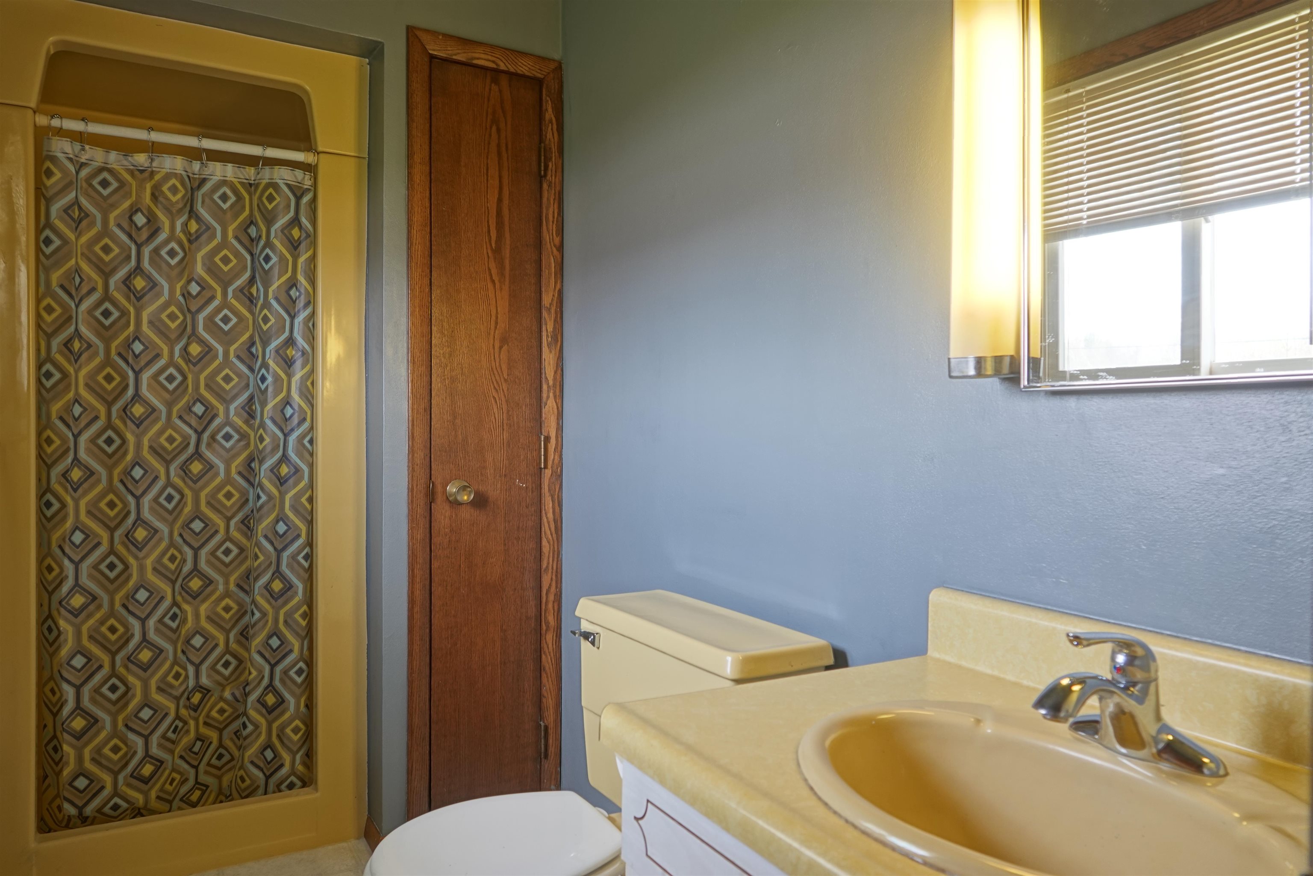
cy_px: 438
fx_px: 875
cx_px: 656
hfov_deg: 73.7
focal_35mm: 24
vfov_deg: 53.1
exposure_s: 1/30
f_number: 2.5
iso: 100
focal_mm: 8.8
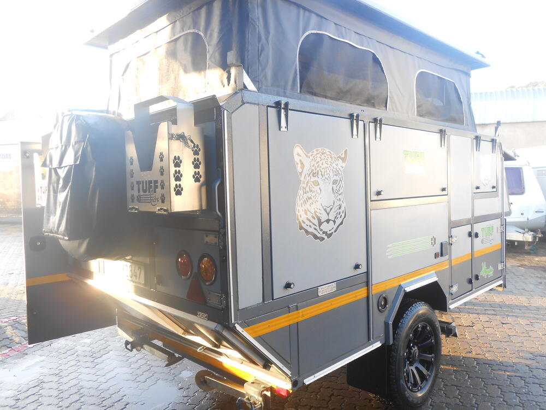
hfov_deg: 67.3
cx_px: 273
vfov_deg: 53.1
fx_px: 410
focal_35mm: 26
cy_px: 205
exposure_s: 1/30
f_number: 3.5
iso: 100
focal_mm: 4.6
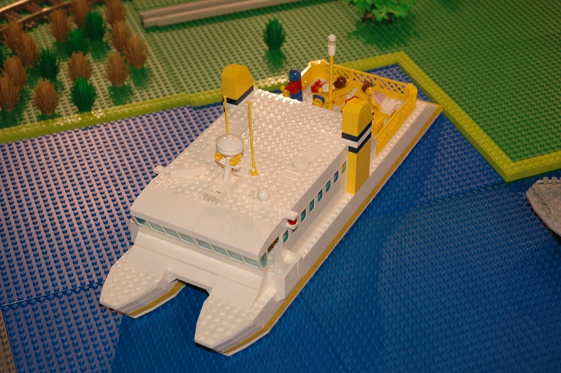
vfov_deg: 18.9
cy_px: 186
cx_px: 280
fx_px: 1121
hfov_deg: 28.1
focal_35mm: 72
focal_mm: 48
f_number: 4.5
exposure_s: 1/100
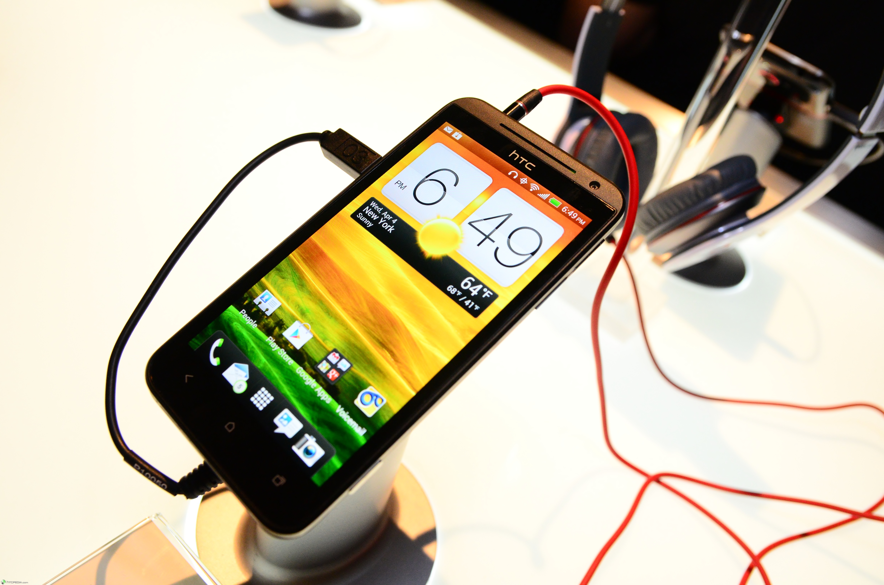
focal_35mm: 30
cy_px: 292
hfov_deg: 62.0
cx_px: 442
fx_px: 735
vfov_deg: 43.4
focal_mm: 20
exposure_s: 1/160
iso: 1600
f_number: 4.5
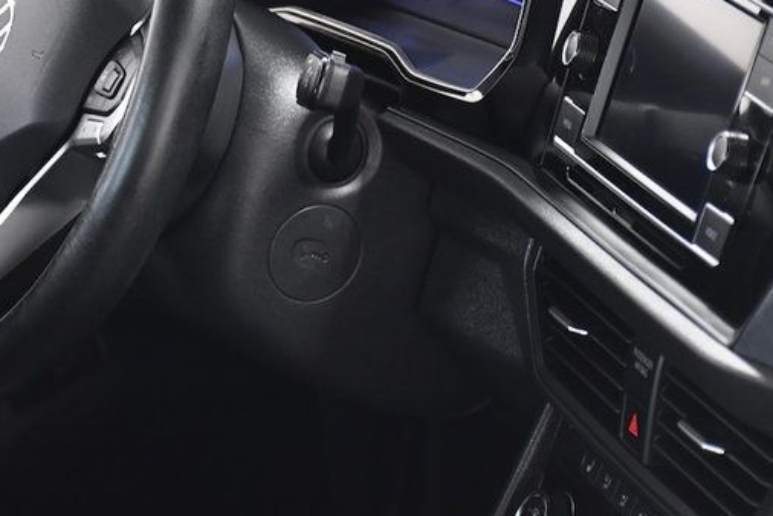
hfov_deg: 11.3
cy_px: 48
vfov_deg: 7.5
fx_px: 3910
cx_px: 359
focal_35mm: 182
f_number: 5.6
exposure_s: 1/80
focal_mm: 60
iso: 2000
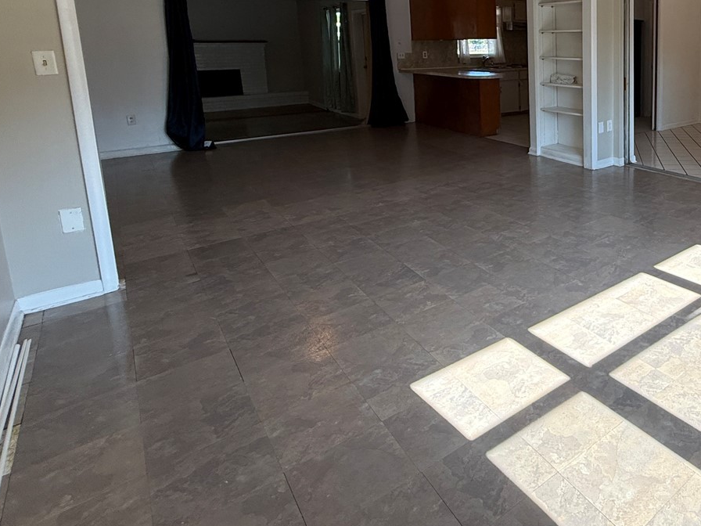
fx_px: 506
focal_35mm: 25
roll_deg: +0.5
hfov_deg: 61.0
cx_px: 602
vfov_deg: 52.0
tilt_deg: -8.6
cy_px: 118
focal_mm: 2.22
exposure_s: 1/120
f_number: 2.2
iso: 125
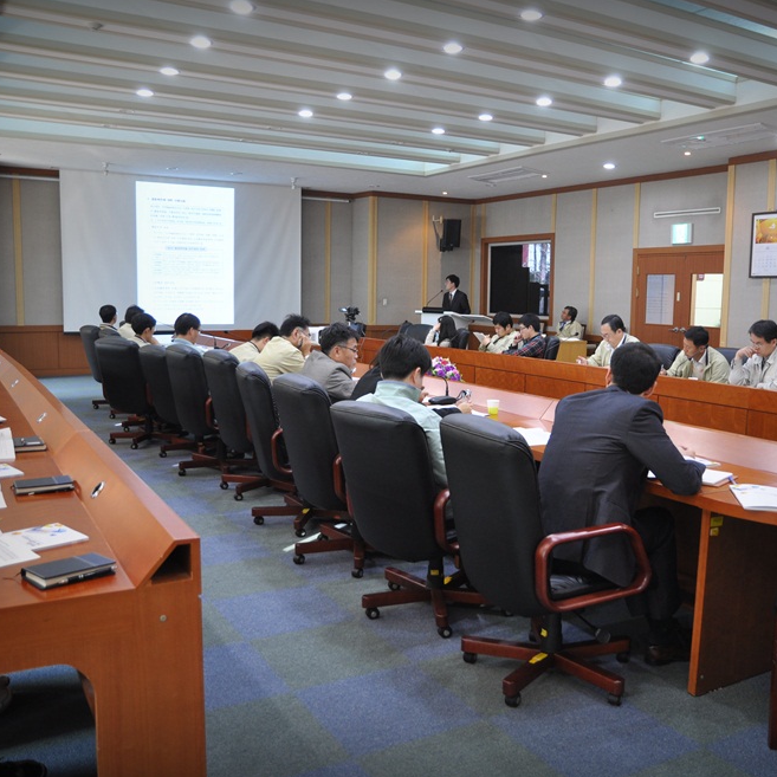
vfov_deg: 52.5
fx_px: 787
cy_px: 390
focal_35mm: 31
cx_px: 446
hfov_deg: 52.3
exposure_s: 1/15
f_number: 4
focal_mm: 16
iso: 400
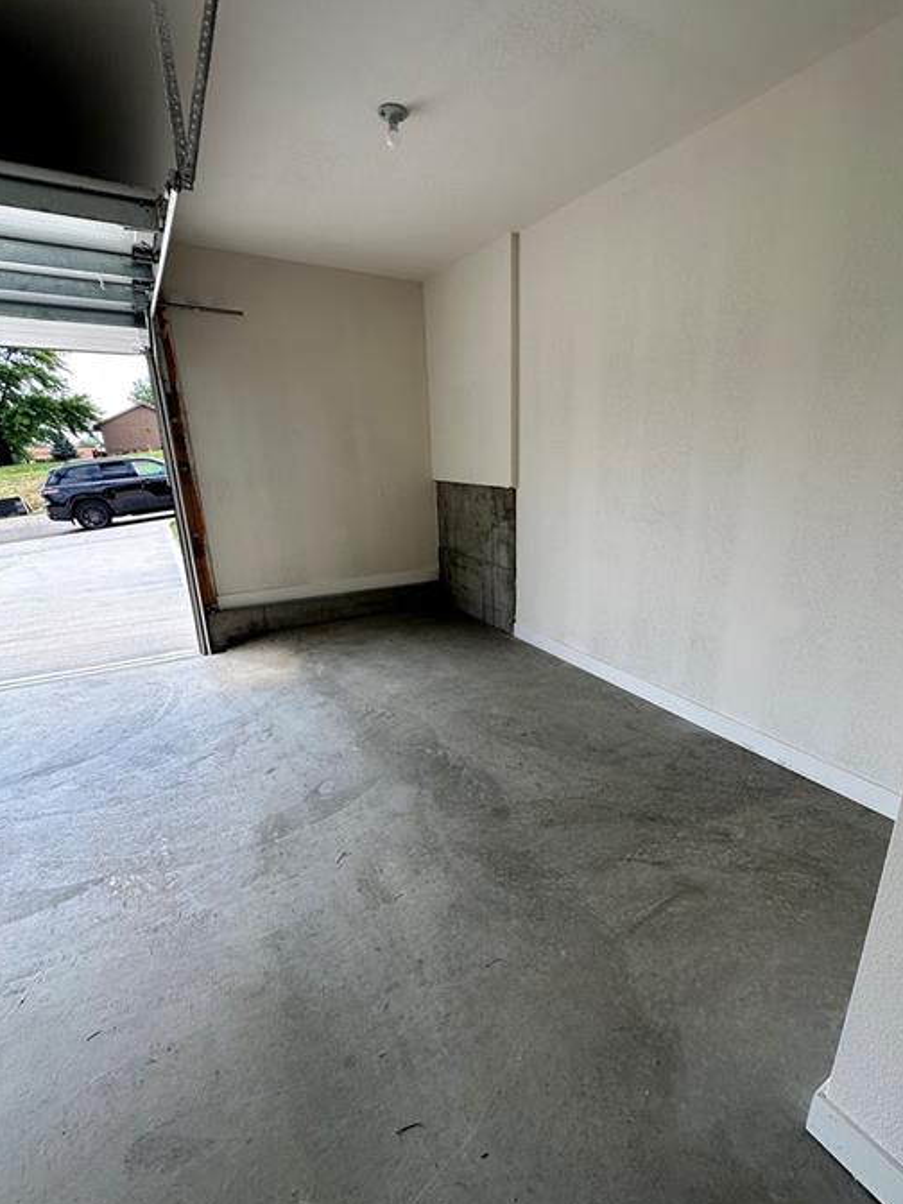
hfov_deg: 77.8
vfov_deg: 94.5
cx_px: 507
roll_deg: +0.4
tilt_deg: -17.8
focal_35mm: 16
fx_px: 557
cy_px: 625
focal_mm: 2.22
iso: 40
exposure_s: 1/233
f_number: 2.2
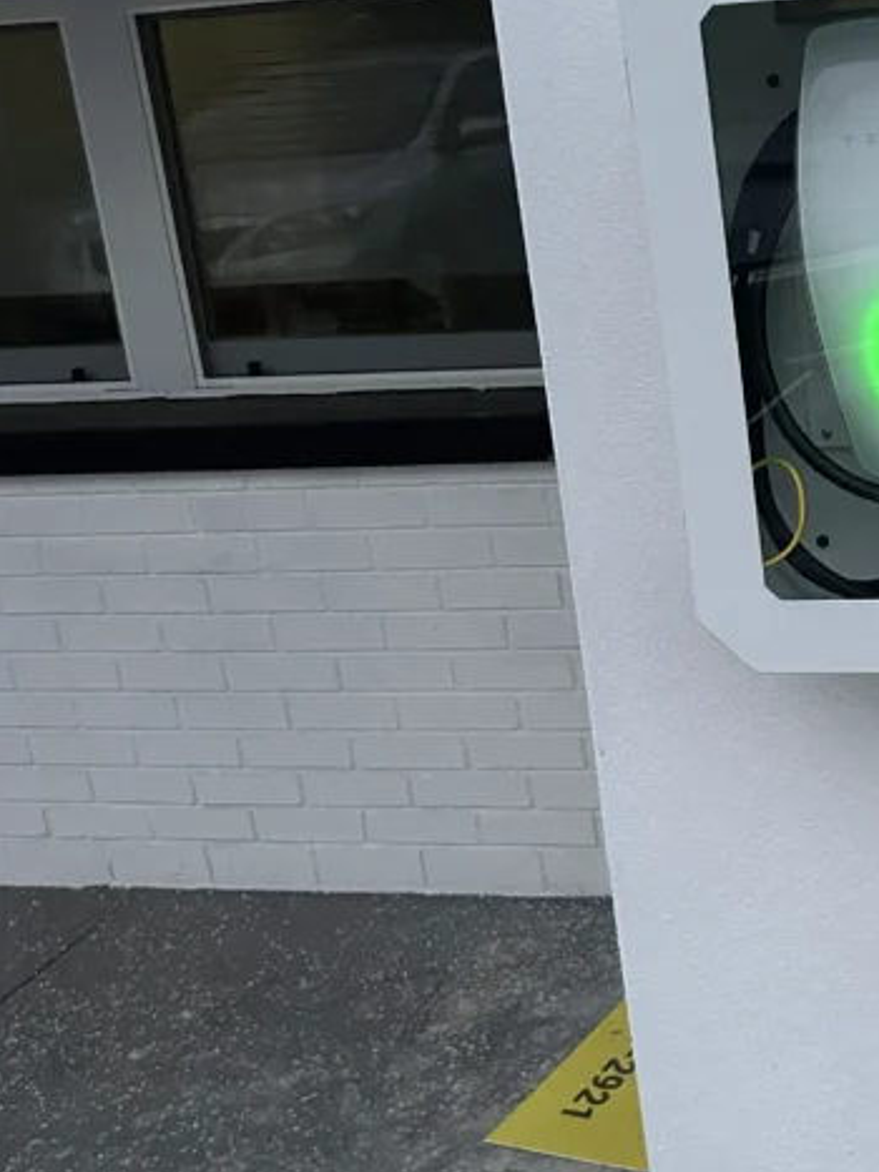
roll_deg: +5.5
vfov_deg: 33.7
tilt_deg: -16.1
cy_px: 509
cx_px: 939
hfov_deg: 24.2
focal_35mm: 57
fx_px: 1931
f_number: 1.5
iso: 500
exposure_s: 1/52
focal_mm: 5.7
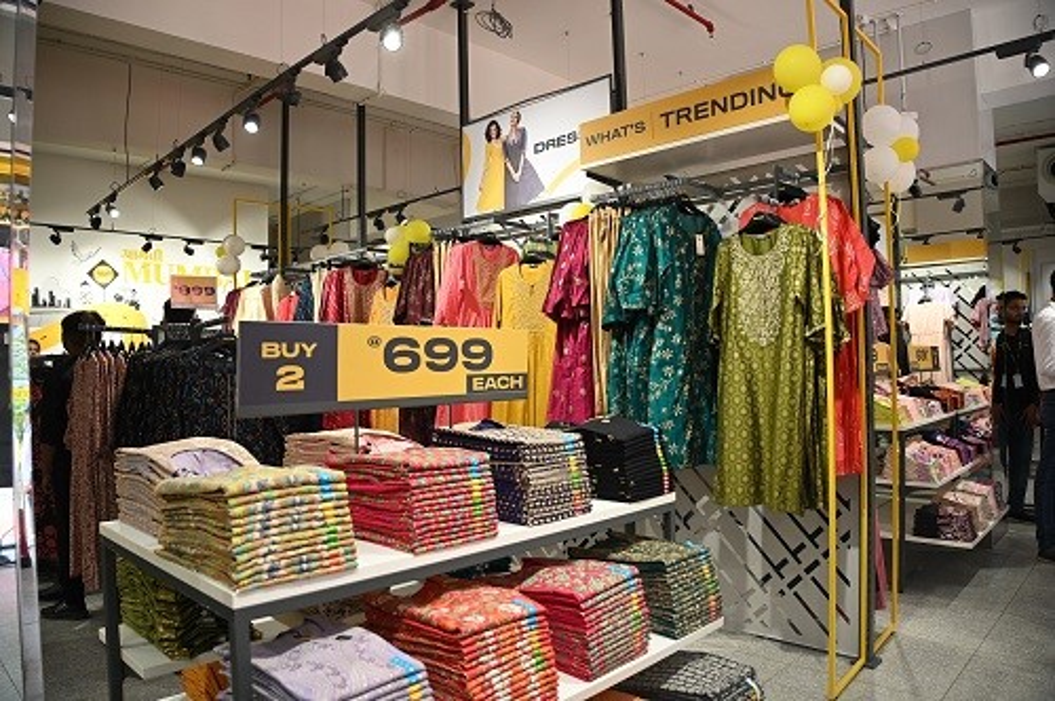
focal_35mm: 35
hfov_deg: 54.5
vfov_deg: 37.8
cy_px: 350
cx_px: 528
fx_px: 1024
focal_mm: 35
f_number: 4
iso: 250
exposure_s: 1/125
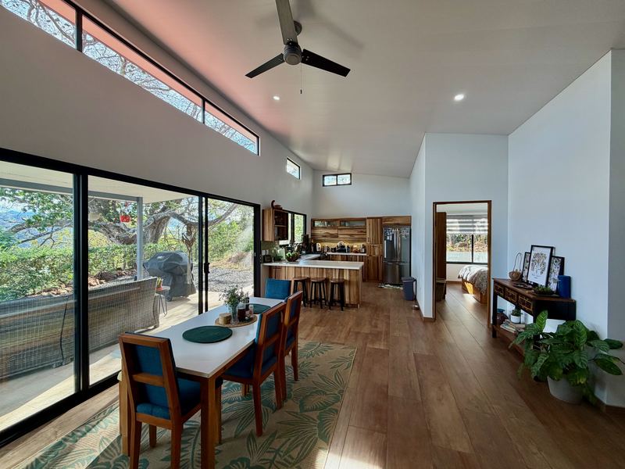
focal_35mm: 14
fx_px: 253
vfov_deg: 85.7
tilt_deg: -0.6
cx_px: 312
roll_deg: +0.6
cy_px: 234
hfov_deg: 102.1
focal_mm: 2.22
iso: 80
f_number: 2.2
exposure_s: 1/120
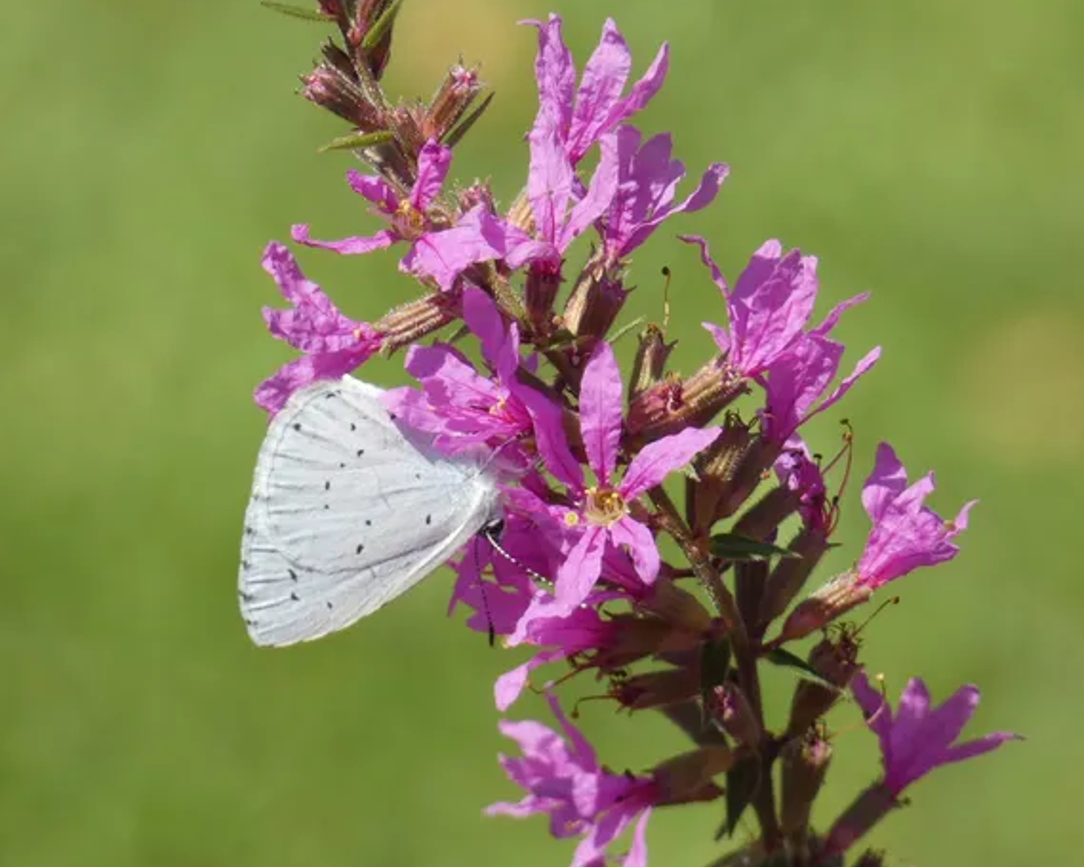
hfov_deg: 5.4
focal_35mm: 361
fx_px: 11580
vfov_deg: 4.3
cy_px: 452
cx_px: 572
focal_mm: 58.9
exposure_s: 1/100
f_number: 5.6
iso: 80
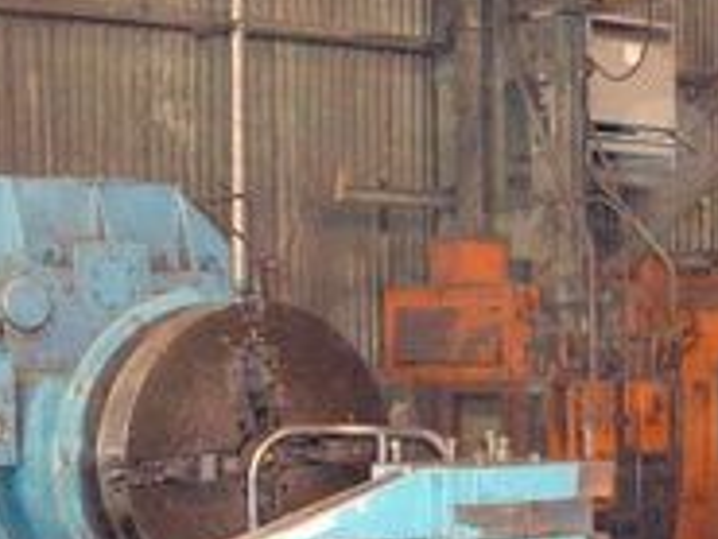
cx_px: 571
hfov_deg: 20.4
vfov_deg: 15.3
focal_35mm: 95
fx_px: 1972
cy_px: 549
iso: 129
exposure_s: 1/60
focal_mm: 9
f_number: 2.9
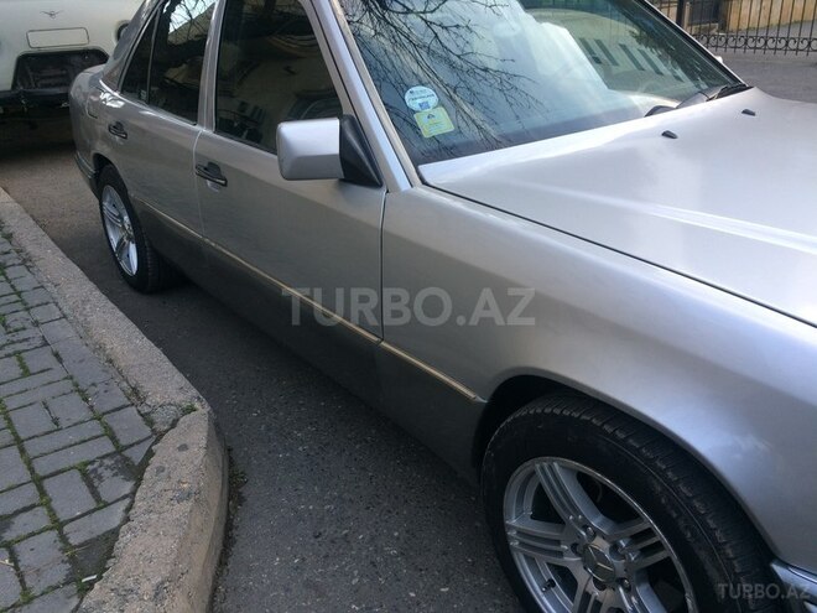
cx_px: 408
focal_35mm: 29
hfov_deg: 61.7
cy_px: 306
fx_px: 684
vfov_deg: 48.2
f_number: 2.2
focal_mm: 4.15
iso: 40
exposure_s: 1/100
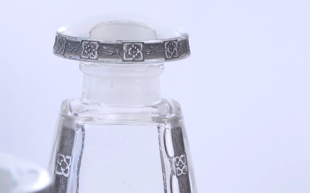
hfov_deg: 14.9
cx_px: 115
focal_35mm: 140
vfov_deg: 9.4
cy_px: 126
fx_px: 1182
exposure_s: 1/20
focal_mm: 50
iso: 200
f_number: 9
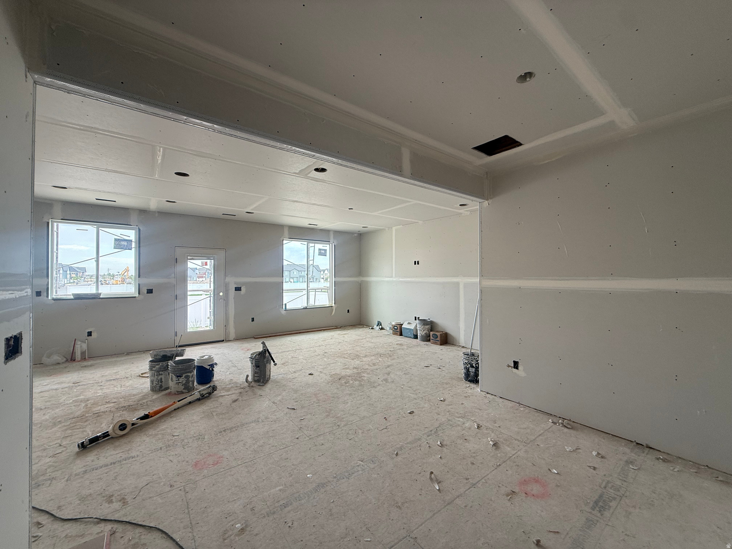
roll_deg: +0.1
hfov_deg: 102.1
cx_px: 366
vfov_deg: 85.7
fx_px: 296
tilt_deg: +0.7
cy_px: 274
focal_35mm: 14
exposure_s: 1/99
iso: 80
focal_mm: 2.22
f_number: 2.2
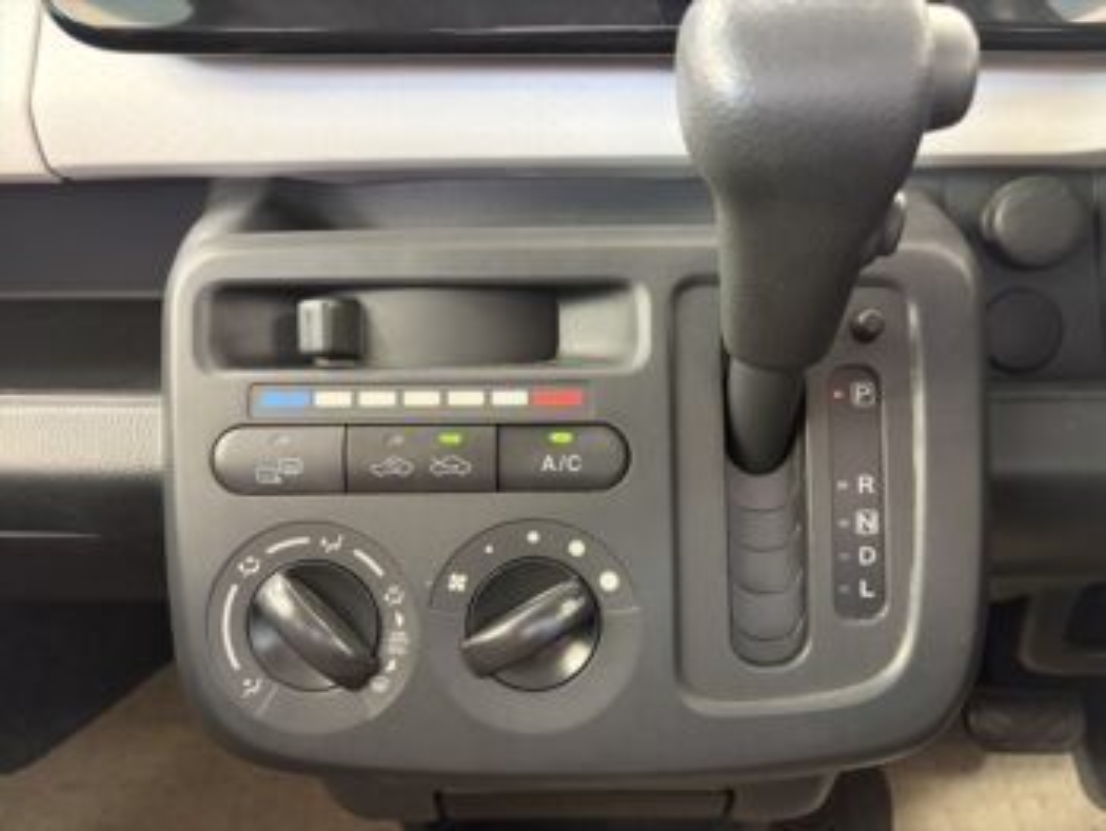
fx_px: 831
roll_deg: +2.3
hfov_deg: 67.3
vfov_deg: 53.1
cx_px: 553
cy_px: 416
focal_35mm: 26
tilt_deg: -26.1
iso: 500
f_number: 1.6
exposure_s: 1/33
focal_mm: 5.96
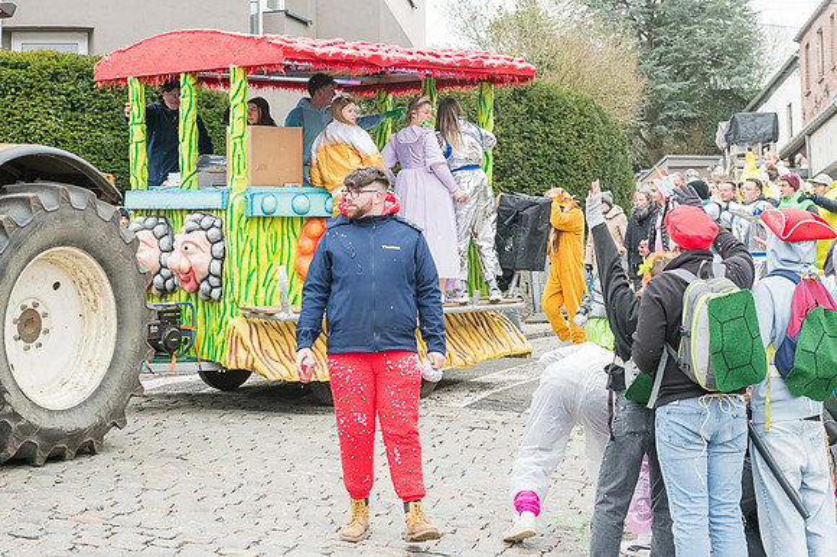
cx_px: 418
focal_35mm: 70
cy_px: 278
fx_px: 1627
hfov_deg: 28.9
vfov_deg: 19.4
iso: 1600
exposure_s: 1/200
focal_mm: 70
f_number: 5.6
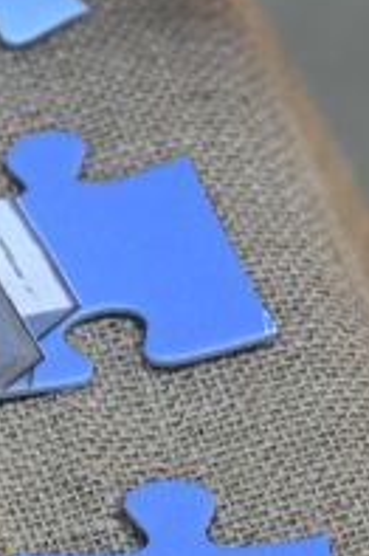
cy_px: 6
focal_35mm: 317
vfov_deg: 6.5
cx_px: -218
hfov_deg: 4.3
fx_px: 4882
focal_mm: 61
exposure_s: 1/40
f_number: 4
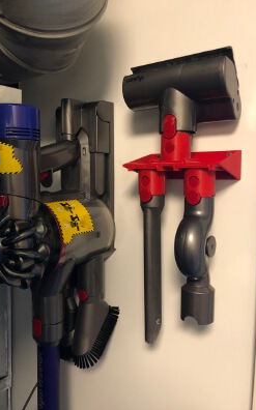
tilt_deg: -4.2
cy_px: 206
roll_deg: -0.8
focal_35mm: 30
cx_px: 122
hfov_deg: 41.8
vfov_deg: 62.9
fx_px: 335
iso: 80
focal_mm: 3.99
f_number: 1.8
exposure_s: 1/8
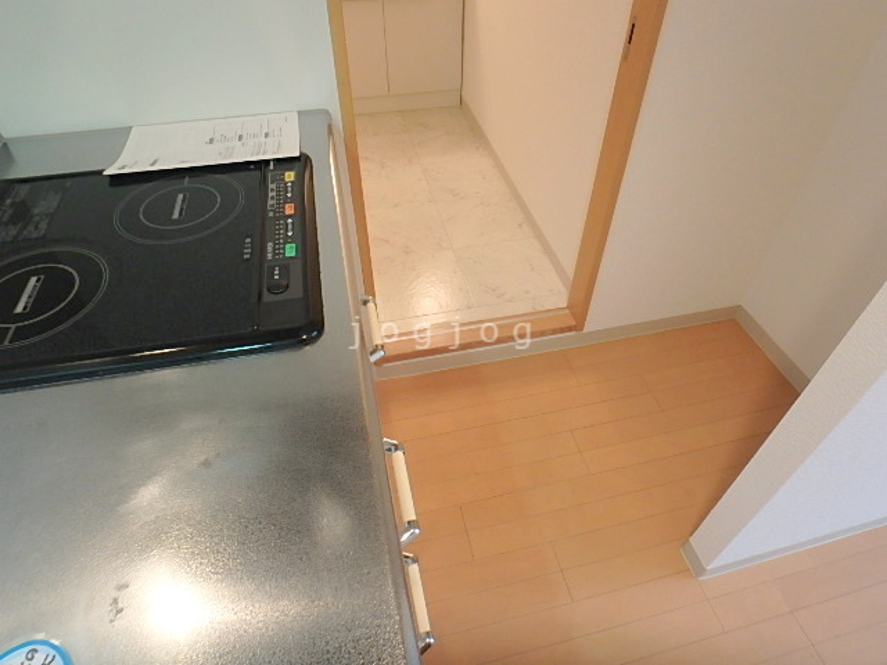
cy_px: 332
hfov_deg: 79.0
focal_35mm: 21
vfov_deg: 63.4
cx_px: 444
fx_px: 538
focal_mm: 3.7
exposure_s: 1/30
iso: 250
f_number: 3.5
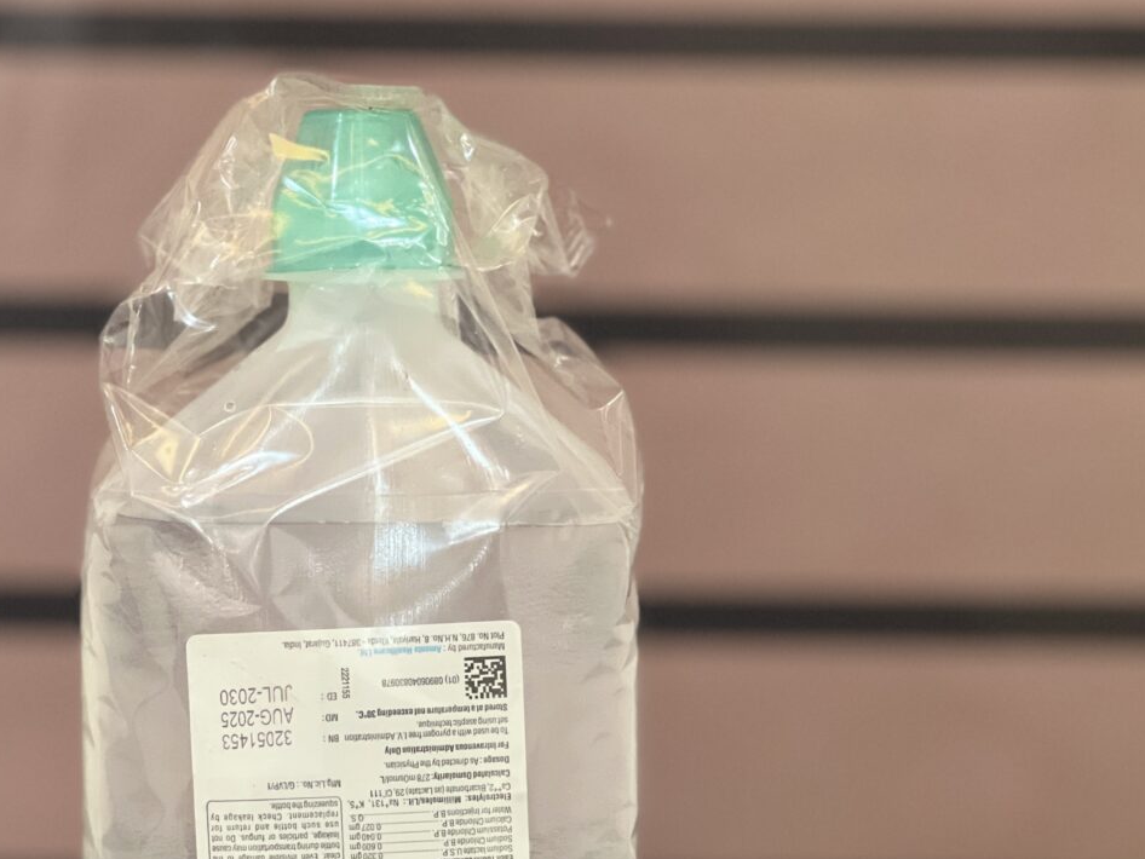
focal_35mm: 125
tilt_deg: -4.8
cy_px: 605
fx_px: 4136
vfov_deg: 11.8
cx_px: 335
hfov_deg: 15.7
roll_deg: -0.7
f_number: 2.8
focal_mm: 9
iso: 320
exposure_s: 1/25
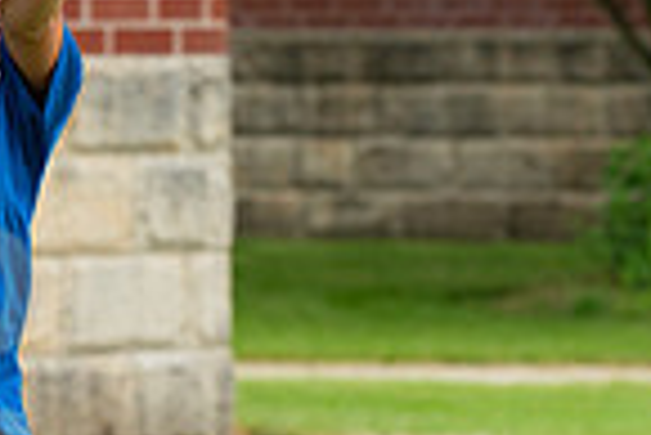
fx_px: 8399
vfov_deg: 3.0
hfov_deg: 4.4
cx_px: -99
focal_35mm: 464
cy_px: 352
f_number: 4.5
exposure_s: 1/1250
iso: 640
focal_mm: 116
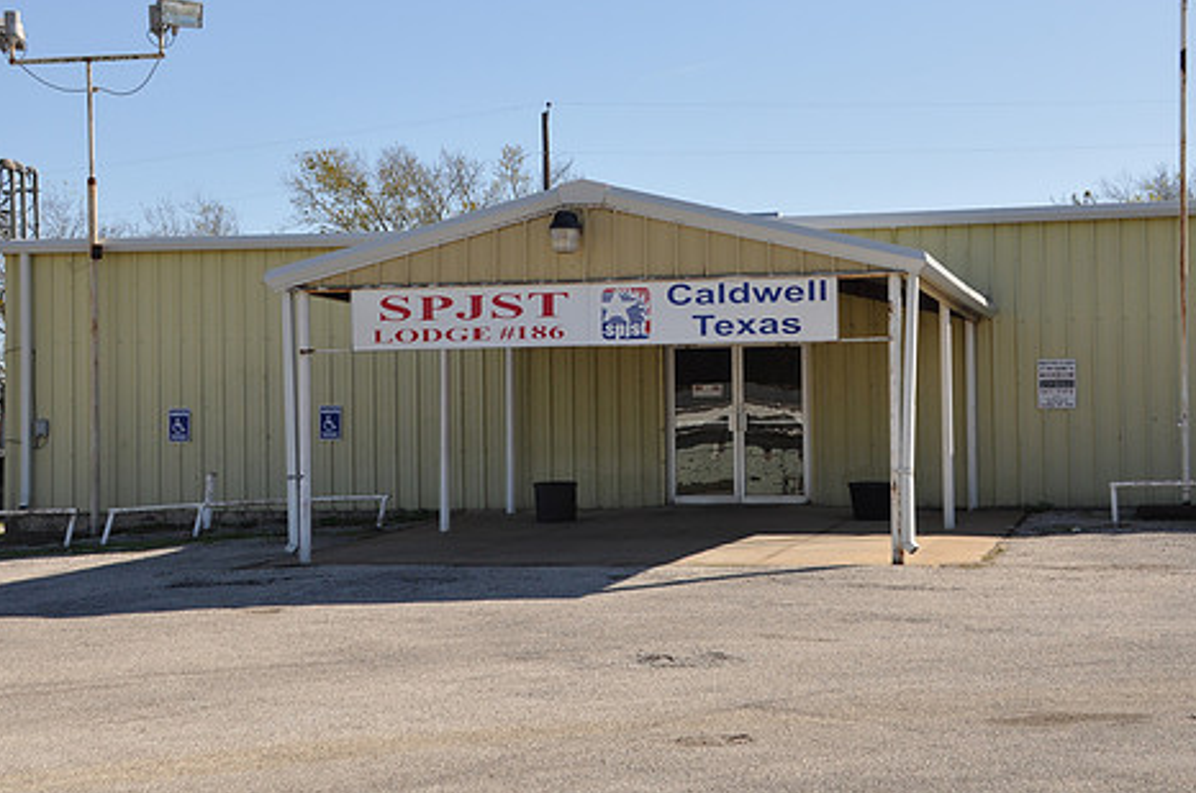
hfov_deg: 28.5
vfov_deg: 19.1
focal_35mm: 71
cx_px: 649
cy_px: 345
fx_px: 2355
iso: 200
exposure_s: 1/320
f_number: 9
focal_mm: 38
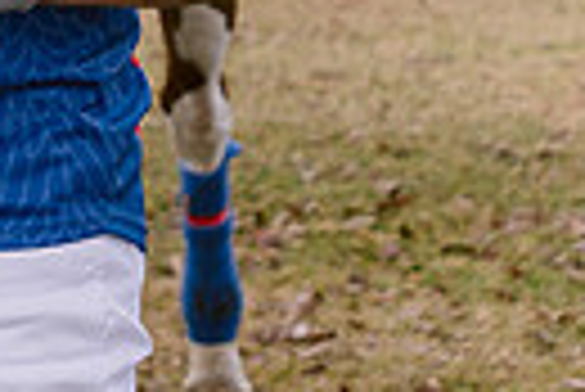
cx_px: -126
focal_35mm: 156
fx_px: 2538
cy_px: -304
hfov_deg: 12.8
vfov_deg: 8.5
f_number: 2.8
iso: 200
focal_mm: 35
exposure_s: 1/2500
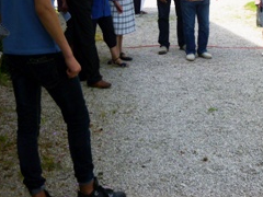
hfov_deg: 22.7
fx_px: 638
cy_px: 14
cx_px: 240
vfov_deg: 17.3
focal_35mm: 84
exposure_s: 1/800
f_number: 3.9
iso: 100
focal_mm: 8
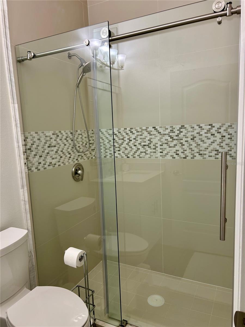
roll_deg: +2.0
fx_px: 245
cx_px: 122
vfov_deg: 67.3
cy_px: 164
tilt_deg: -7.6
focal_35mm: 26
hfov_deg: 53.1
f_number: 1.5
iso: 80
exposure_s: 1/60
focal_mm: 5.7
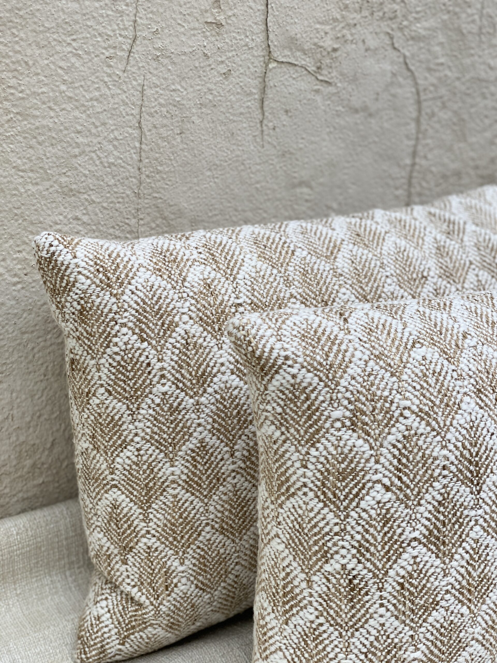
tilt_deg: -26.4
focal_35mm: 52
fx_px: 995
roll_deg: -5.2
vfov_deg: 36.8
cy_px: 332
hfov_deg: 28.0
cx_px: 248
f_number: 2
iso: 32
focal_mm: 6
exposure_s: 1/122
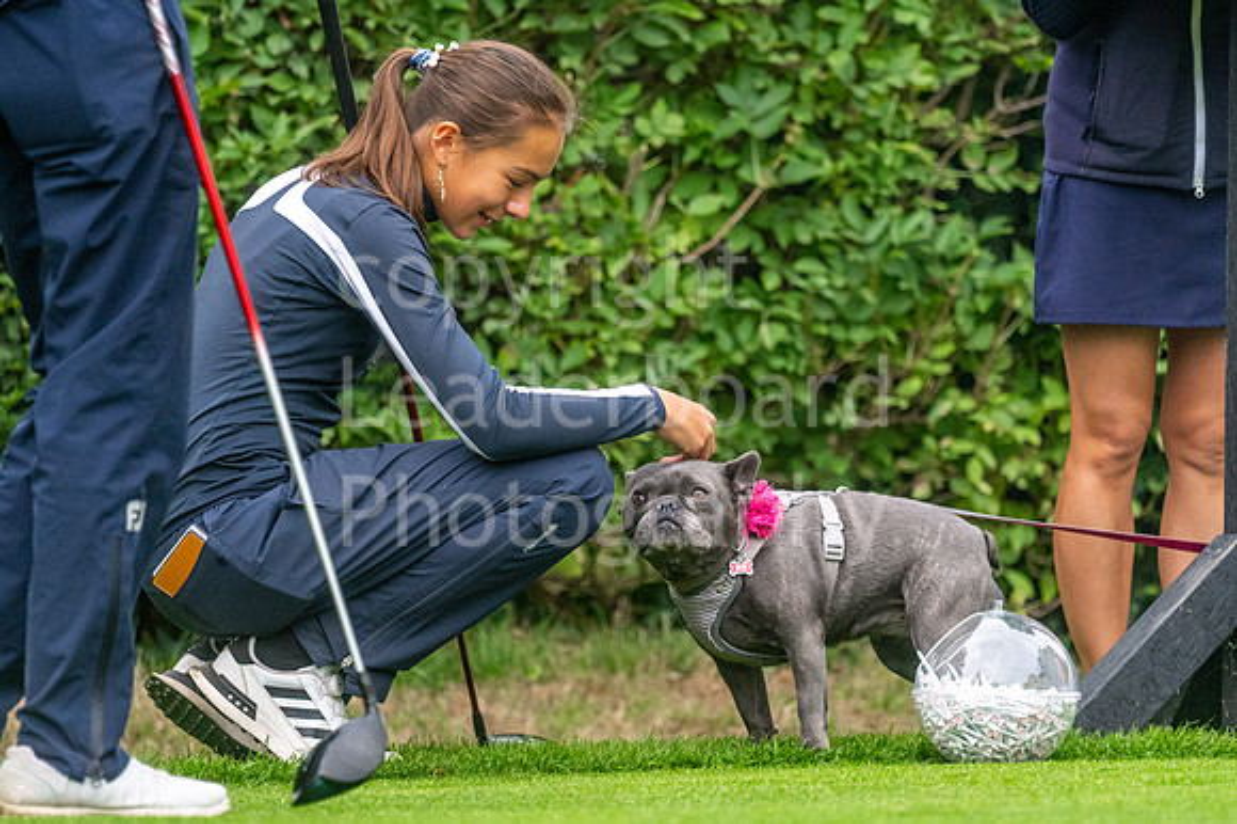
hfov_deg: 4.1
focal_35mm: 498
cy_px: 456
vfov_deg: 2.8
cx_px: 684
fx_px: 17093
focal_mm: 300
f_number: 4
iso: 1600
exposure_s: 1/400
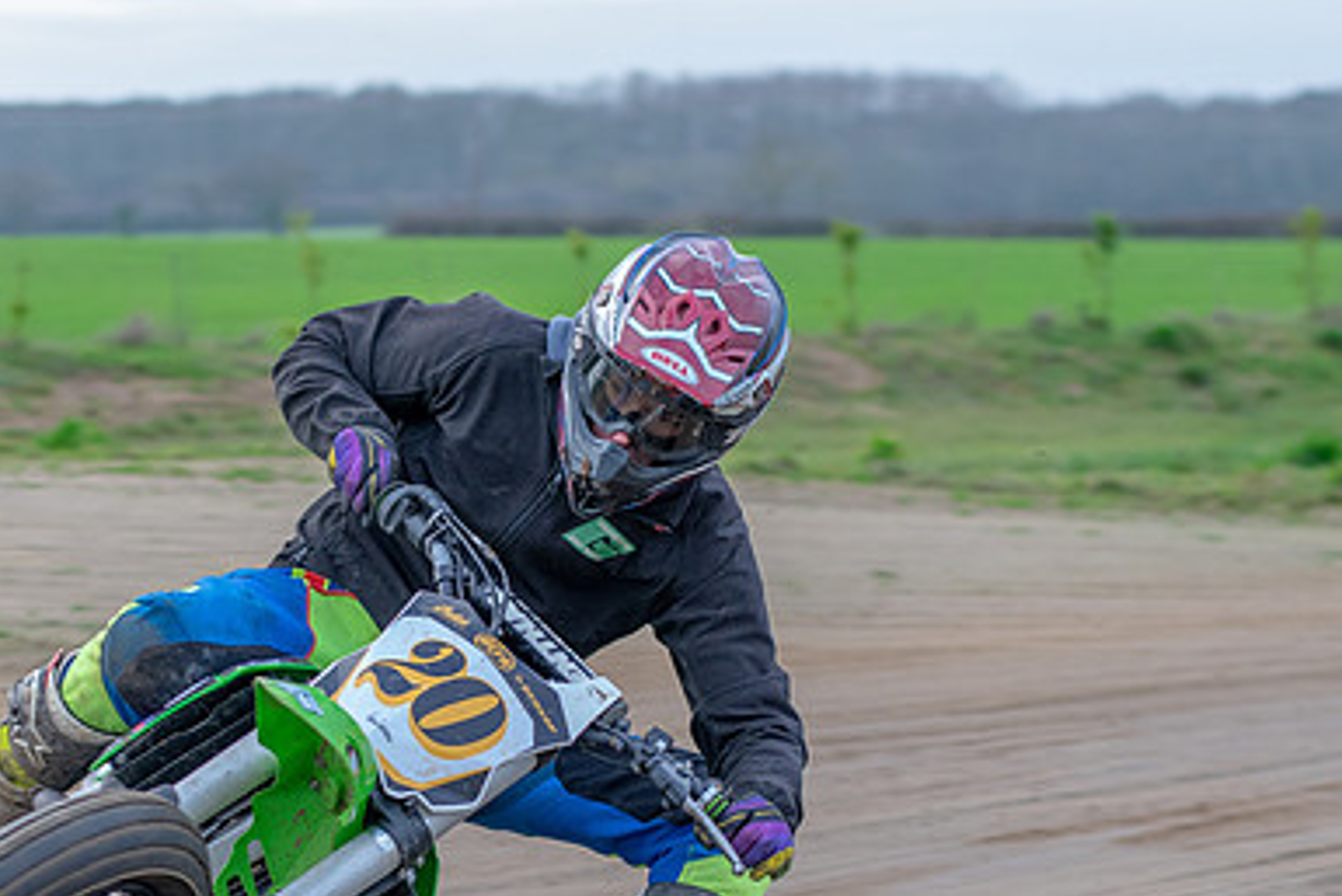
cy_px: 745
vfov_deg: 10.4
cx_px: 275
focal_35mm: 131
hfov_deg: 15.5
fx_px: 4885
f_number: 2.8
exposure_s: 1/640
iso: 400
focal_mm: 50
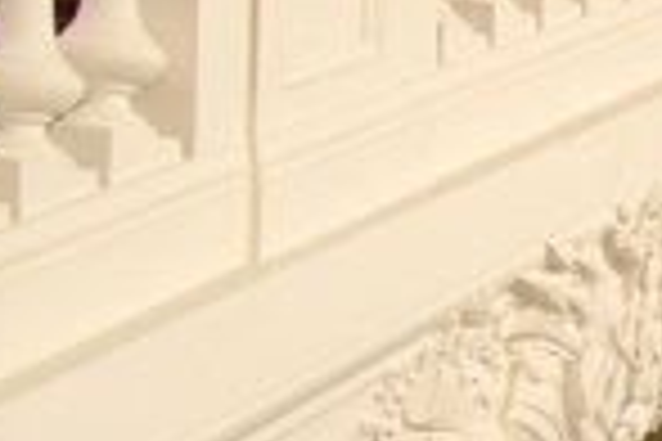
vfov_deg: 14.0
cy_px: 338
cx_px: 1680
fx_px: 1784
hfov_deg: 13.6
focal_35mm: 97
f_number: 5
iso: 400
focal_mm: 12
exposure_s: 1/80
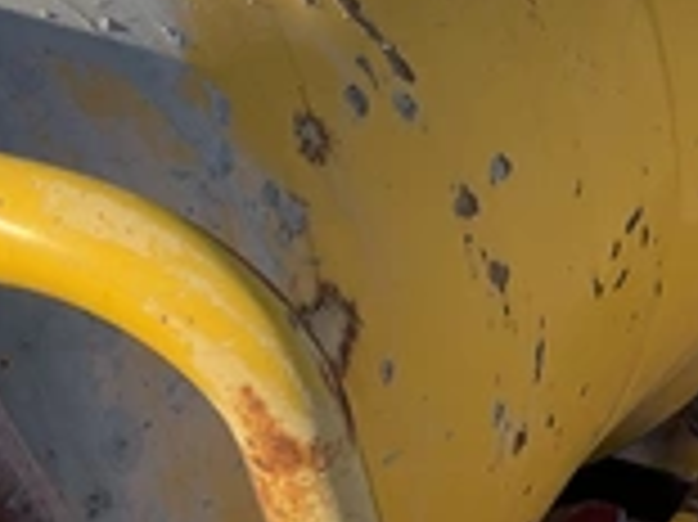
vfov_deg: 18.8
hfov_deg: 26.0
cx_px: 374
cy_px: -54
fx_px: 1511
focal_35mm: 75
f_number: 1.8
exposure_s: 1/1577
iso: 25
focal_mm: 3
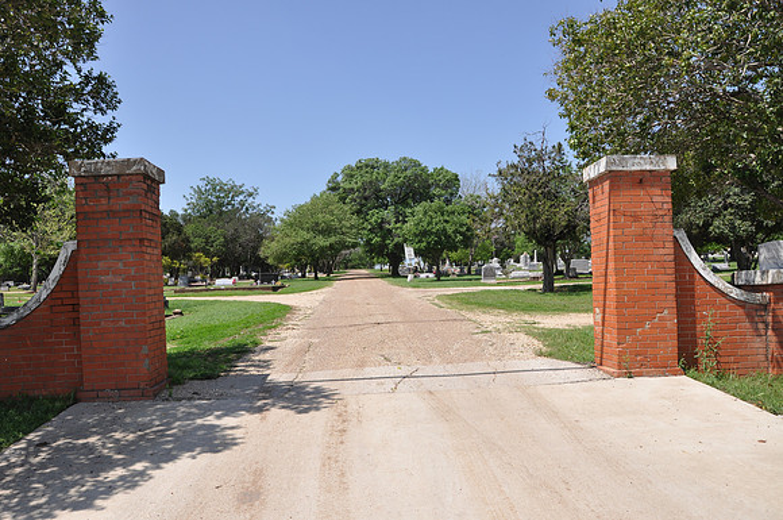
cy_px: 260
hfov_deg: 67.5
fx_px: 586
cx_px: 392
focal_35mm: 27
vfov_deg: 47.8
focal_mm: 18
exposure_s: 1/250
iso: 200
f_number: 8
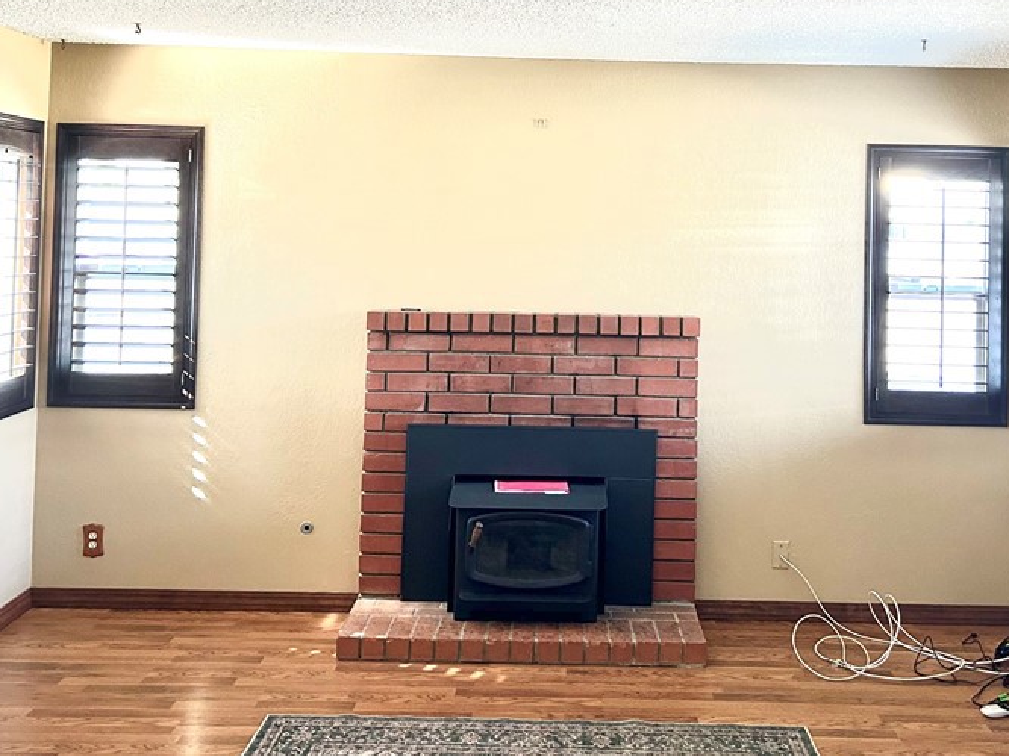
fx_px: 1166
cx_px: 582
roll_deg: -0.9
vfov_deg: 35.2
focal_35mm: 40
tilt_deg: +1.3
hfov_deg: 46.7
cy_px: 195
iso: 160
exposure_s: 1/60
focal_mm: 5.7
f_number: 1.5
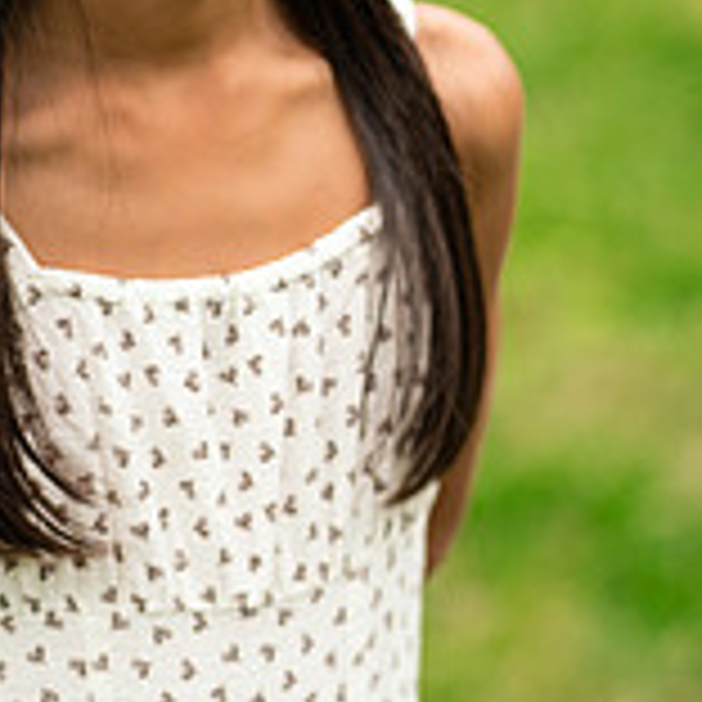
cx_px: 162
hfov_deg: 8.4
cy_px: 248
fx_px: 4795
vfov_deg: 8.4
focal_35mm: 209
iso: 400
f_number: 2.5
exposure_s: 1/2000
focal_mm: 85
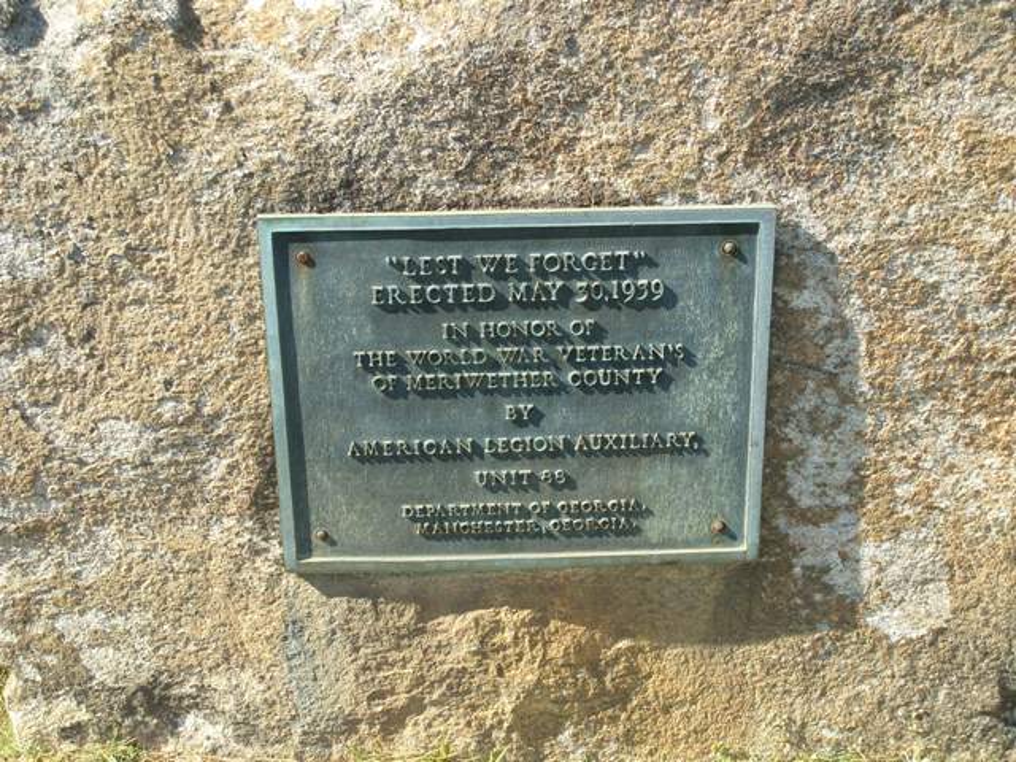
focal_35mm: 62
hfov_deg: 31.2
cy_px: 381
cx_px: 508
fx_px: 1820
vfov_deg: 23.7
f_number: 3.7
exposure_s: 1/272
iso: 50
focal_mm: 10.36
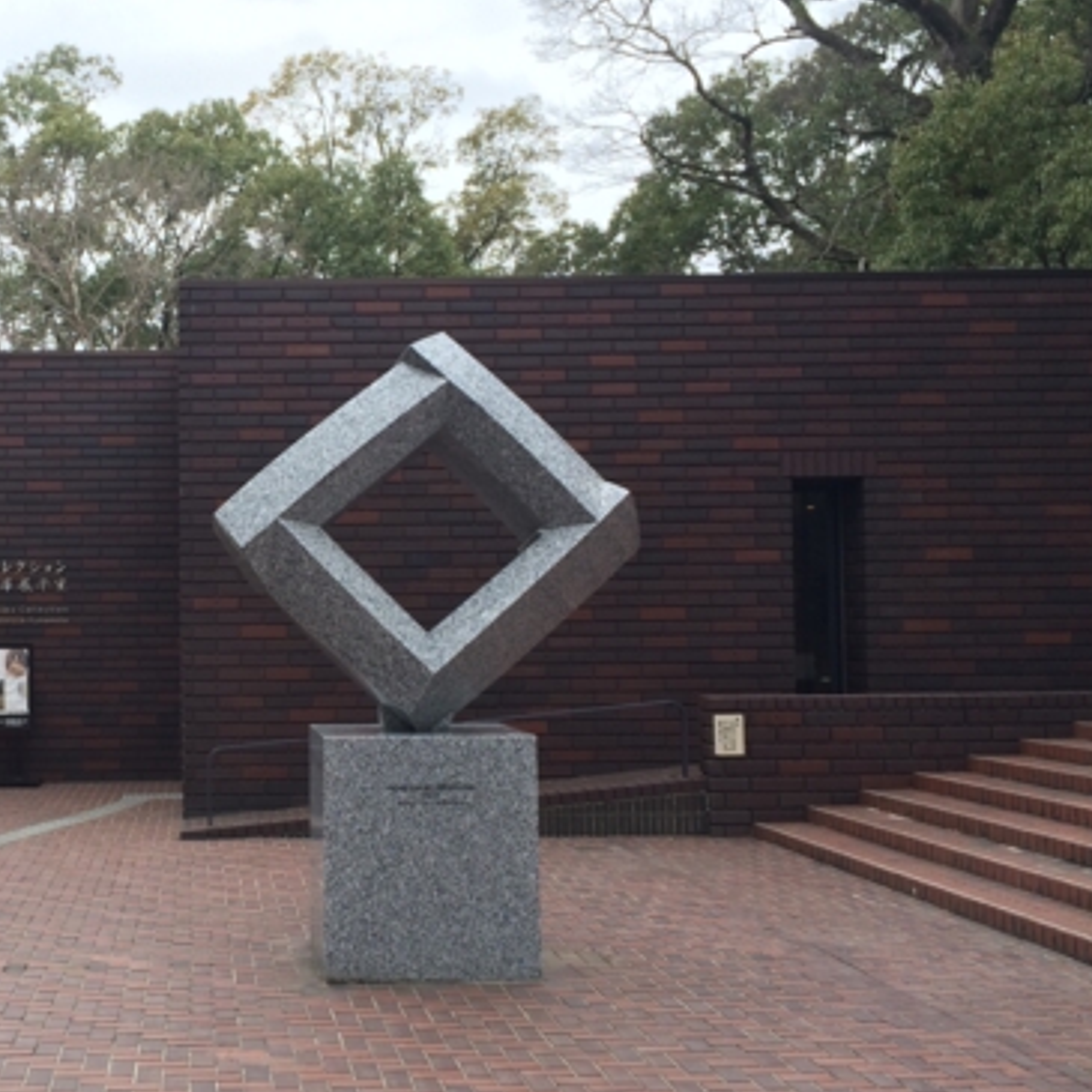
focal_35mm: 45
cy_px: 583
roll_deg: +0.7
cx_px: 215
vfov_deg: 37.5
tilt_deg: +2.0
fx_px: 1606
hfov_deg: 36.3
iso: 32
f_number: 2.2
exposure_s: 1/554
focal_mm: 4.15
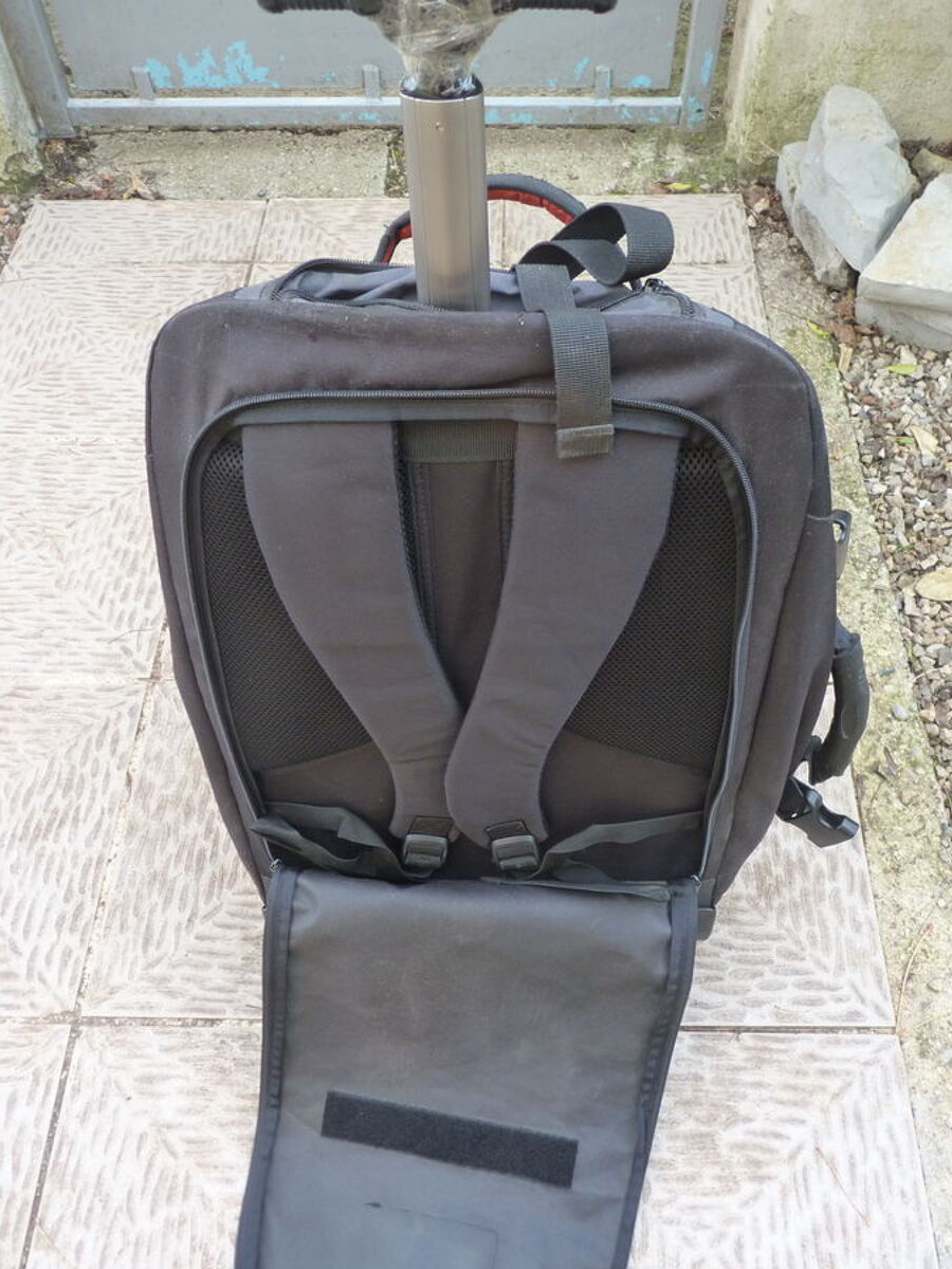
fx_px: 1100
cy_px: 655
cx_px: 494
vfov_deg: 60.0
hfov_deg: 46.8
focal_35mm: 30
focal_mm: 4.8
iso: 200
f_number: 2.8
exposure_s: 1/30
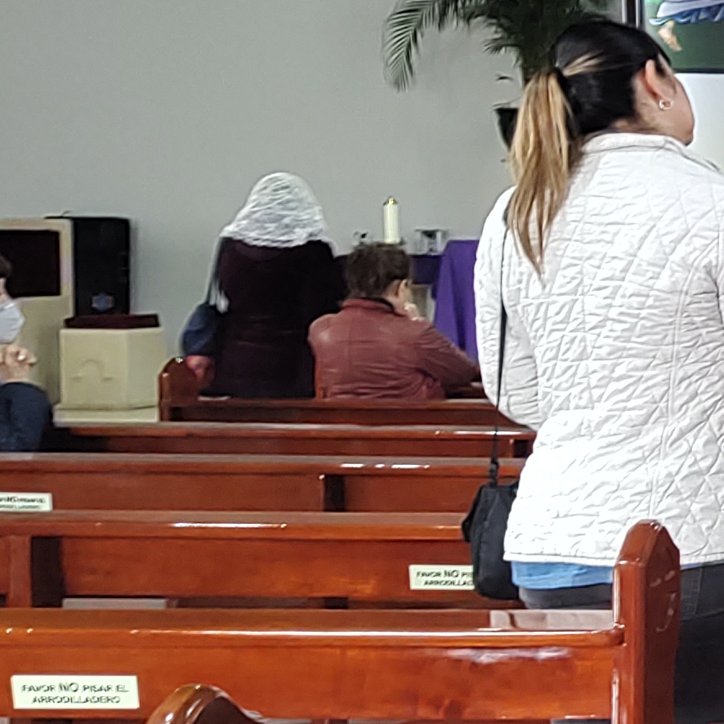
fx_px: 2224
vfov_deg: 18.5
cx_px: 1477
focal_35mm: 94
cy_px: 330
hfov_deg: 14.9
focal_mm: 5.56
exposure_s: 1/40
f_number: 1.8
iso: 422
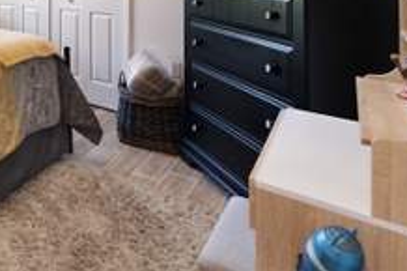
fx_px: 373
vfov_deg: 34.5
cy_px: -26
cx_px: 15
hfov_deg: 48.7
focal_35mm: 33
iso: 1250
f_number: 4
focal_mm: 10
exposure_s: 1/30
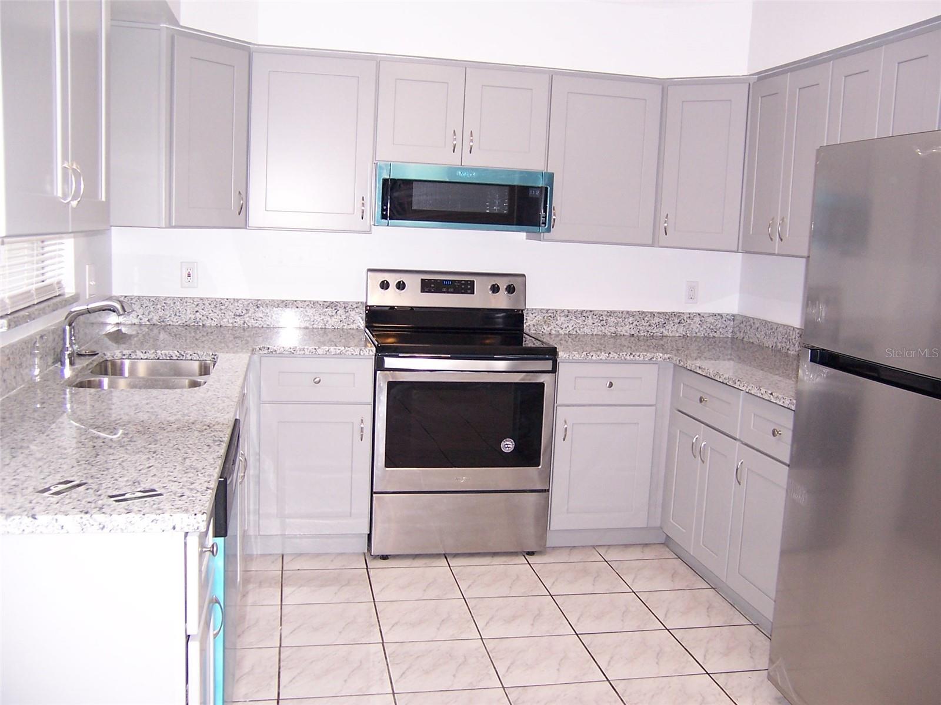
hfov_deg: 55.4
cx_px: 470
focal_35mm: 33
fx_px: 897
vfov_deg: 42.9
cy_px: 352
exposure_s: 1/60
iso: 140
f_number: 2.8
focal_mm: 5.5
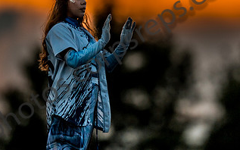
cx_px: 126
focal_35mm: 837
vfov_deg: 1.6
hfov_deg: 2.5
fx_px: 5474
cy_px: 35
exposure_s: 1/6400
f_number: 2.8
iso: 320
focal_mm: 400
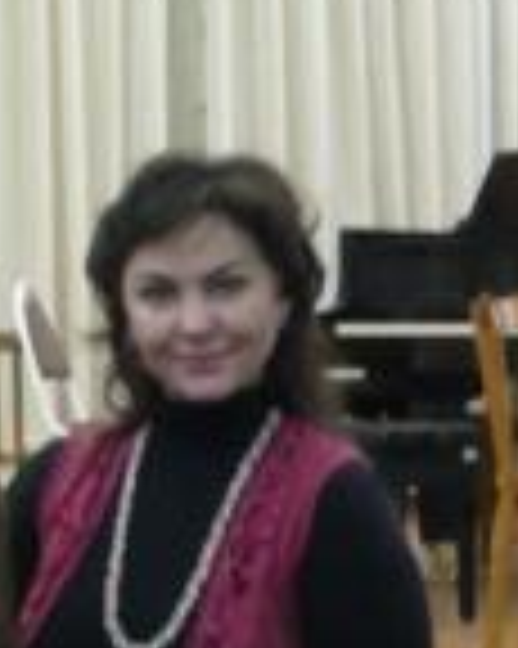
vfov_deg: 13.8
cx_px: -117
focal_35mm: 140
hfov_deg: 10.8
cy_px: 400
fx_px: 2686
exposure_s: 1/13
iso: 200
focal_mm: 6.2
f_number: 3.2
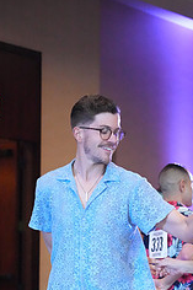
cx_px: 213
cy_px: 351
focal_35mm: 150
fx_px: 1208
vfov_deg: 13.3
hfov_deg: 9.1
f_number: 4
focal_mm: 61
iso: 12800
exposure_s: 1/400
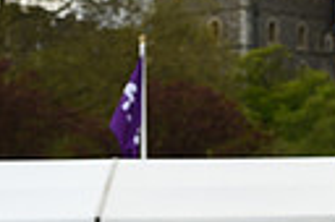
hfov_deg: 5.2
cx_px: 733
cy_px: 360
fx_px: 3625
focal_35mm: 390
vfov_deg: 3.5
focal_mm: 86
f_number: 4.5
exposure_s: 1/1250
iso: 360
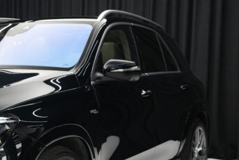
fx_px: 525
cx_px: -7
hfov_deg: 24.4
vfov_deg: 17.2
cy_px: 126
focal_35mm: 79
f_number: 4
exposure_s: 1/60
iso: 2000
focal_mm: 35
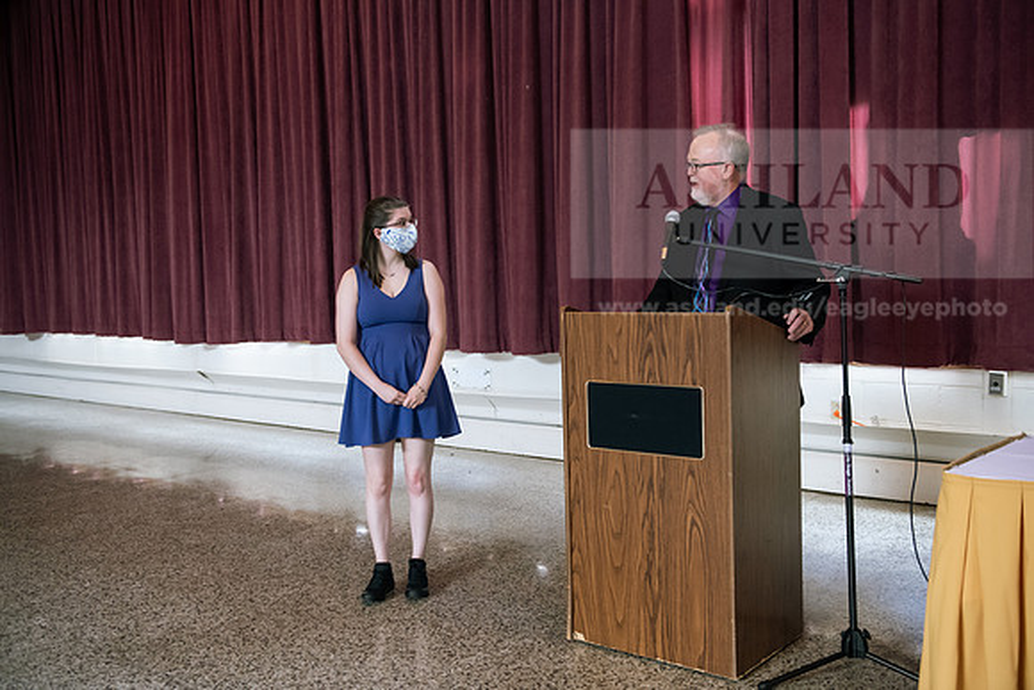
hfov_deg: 54.4
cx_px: 517
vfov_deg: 37.9
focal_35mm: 35
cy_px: 345
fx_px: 1005
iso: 2500
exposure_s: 1/200
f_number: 3.5
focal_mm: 35
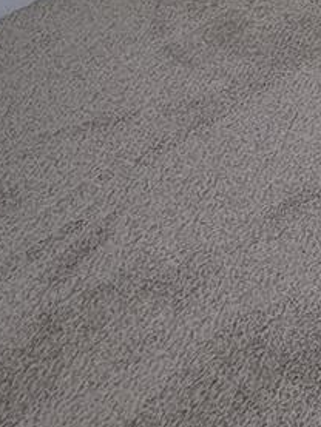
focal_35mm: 133
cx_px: 843
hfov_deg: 9.5
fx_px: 1643
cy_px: -450
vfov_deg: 12.8
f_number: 1.8
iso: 200
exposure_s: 1/40
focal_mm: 6.7
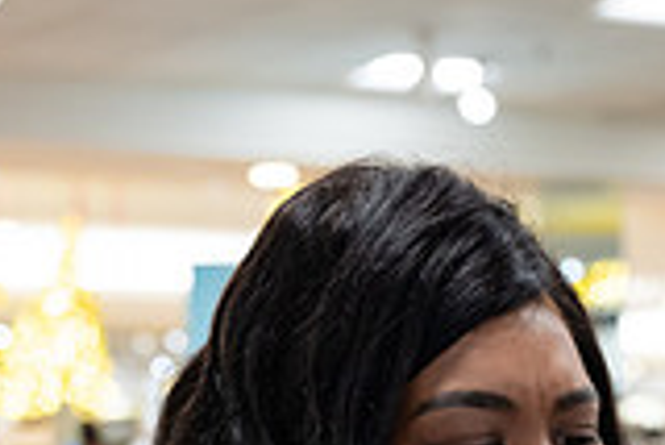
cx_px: 722
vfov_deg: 9.9
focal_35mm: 134
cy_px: 728
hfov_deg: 14.9
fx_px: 2477
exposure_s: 1/125
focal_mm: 35
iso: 1000
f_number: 3.2
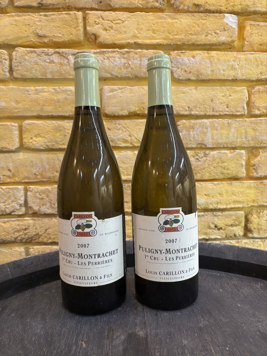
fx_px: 267
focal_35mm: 26
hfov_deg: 53.1
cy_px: 178
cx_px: 134
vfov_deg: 67.3
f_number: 1.6
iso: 320
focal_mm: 5.96
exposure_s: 1/50
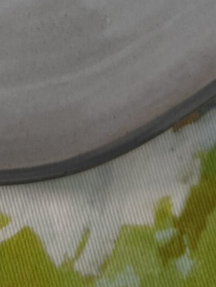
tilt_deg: -75.4
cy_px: -313
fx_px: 956
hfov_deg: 12.9
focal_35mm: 115
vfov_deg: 14.0
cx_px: 61
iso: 80
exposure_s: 1/289
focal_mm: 6.76
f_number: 1.78
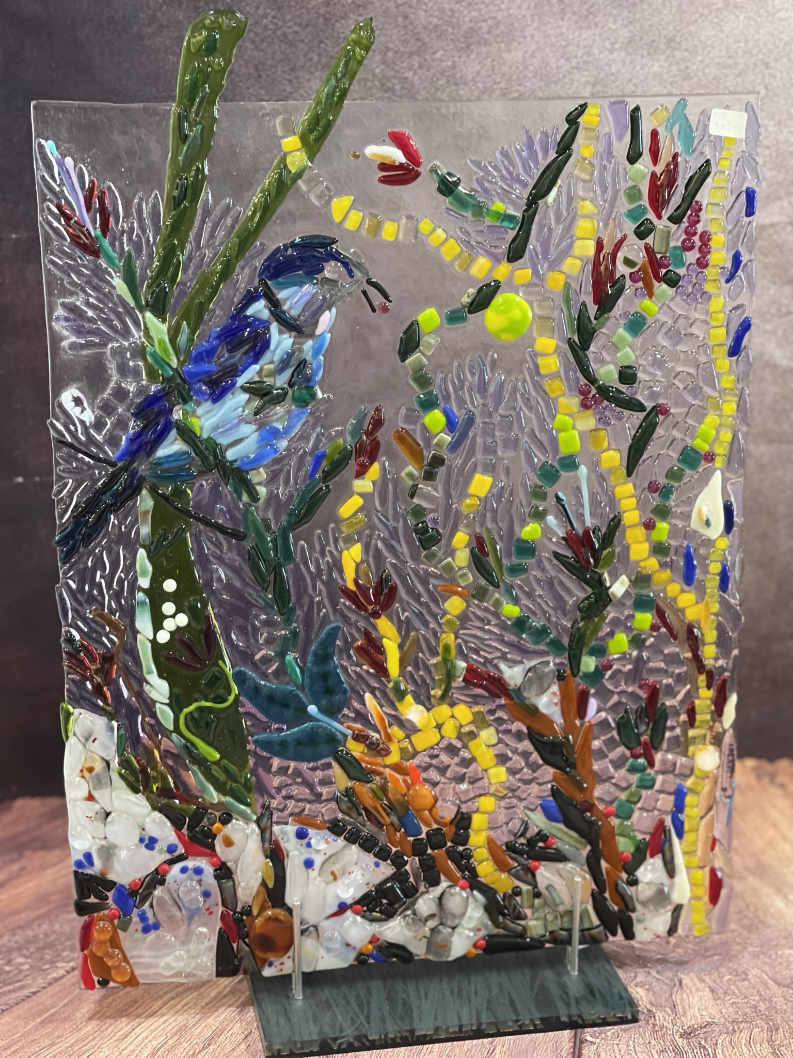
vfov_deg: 30.3
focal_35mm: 64
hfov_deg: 22.9
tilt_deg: -15.4
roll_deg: +1.5
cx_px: 396
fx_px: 1955
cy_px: 529
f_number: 2.2
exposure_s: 1/40
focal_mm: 7.5
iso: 200
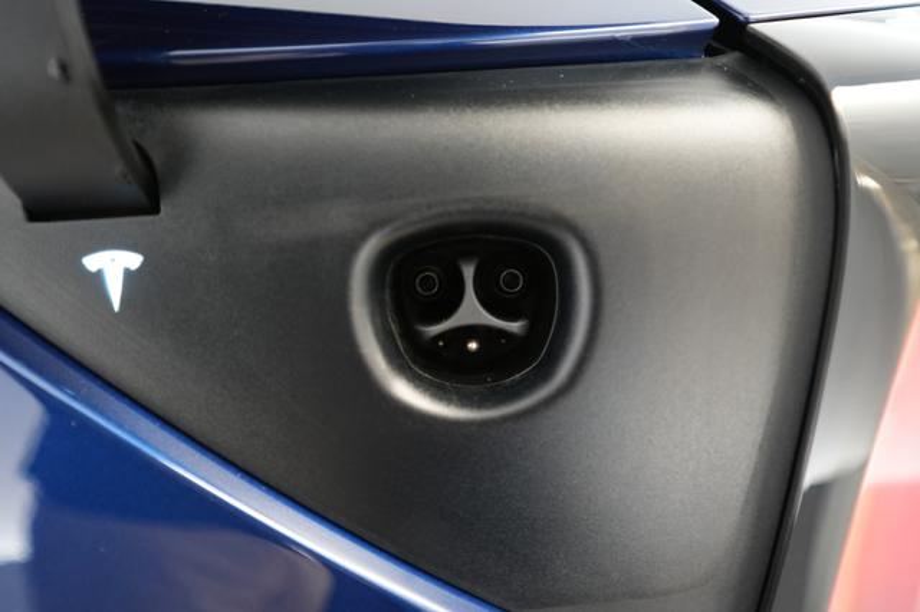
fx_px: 715
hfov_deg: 65.5
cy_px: 306
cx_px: 460
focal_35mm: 28
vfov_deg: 46.4
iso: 1600
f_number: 2.8
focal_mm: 28
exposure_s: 1/30
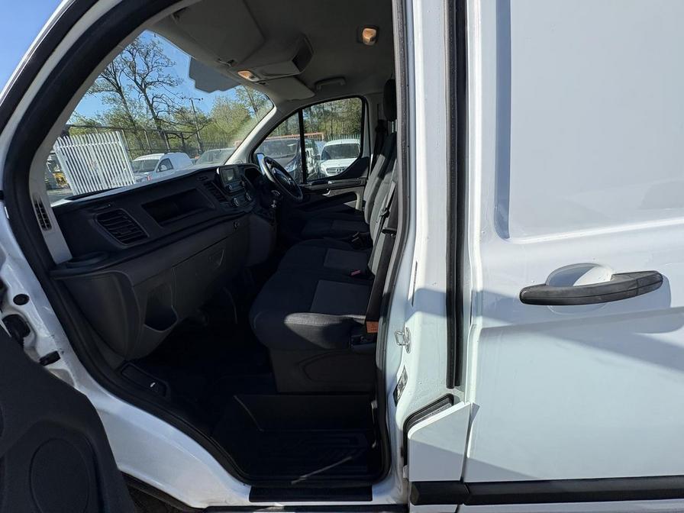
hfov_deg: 102.1
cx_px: 342
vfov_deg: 85.7
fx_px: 277
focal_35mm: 14
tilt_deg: -23.4
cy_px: 256
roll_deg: +6.1
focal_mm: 2.22
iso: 64
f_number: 2.2
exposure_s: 1/1020
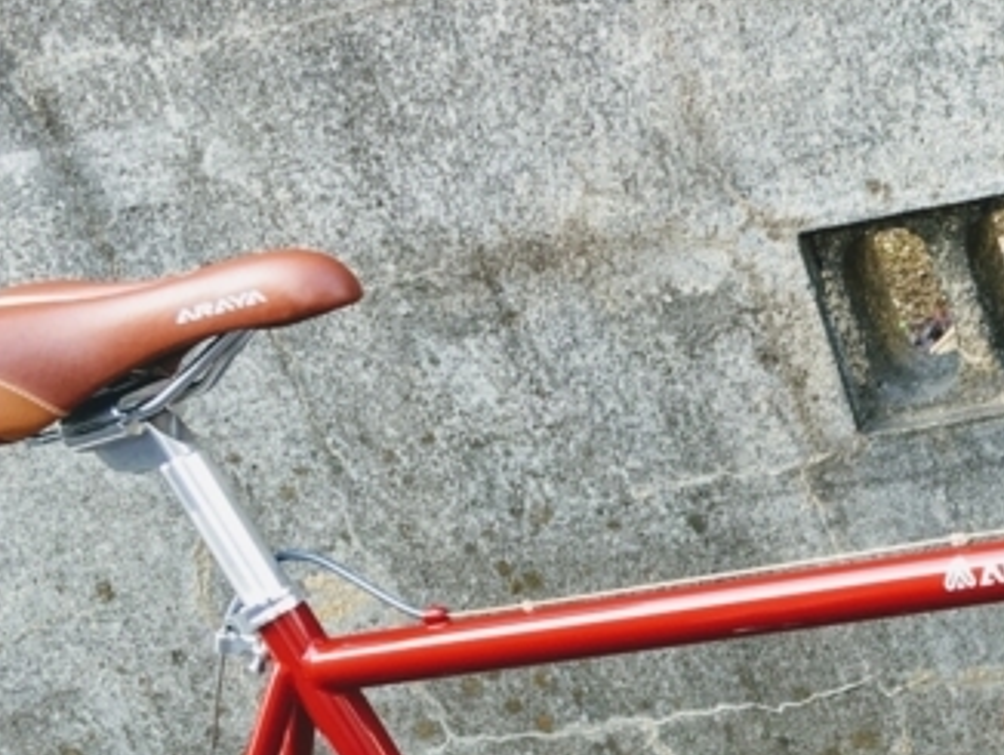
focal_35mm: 91
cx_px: 1099
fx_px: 2641
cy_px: 826
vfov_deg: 15.8
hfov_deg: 20.5
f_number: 2.2
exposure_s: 1/60
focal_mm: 4.15
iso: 25
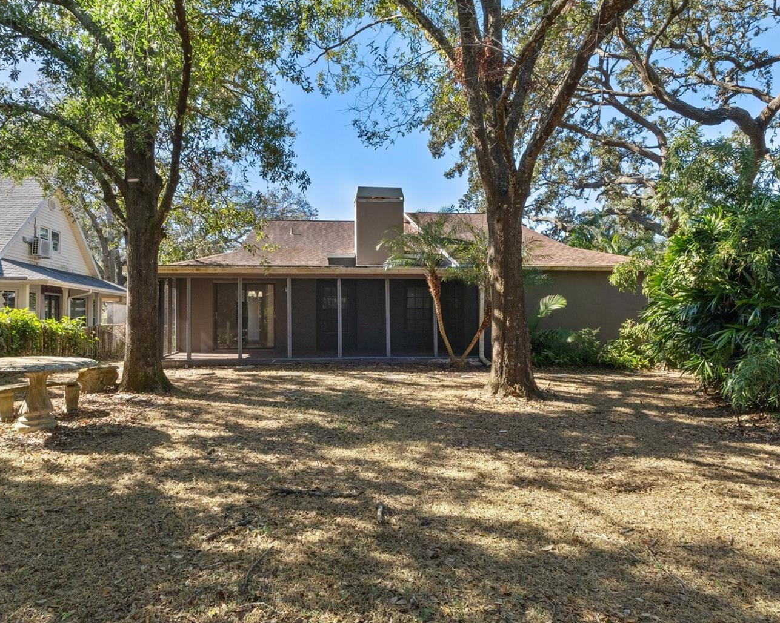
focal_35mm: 21
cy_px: 317
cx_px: 364
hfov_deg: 77.5
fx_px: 485
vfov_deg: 65.5
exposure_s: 1/400
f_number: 8
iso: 320
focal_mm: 12
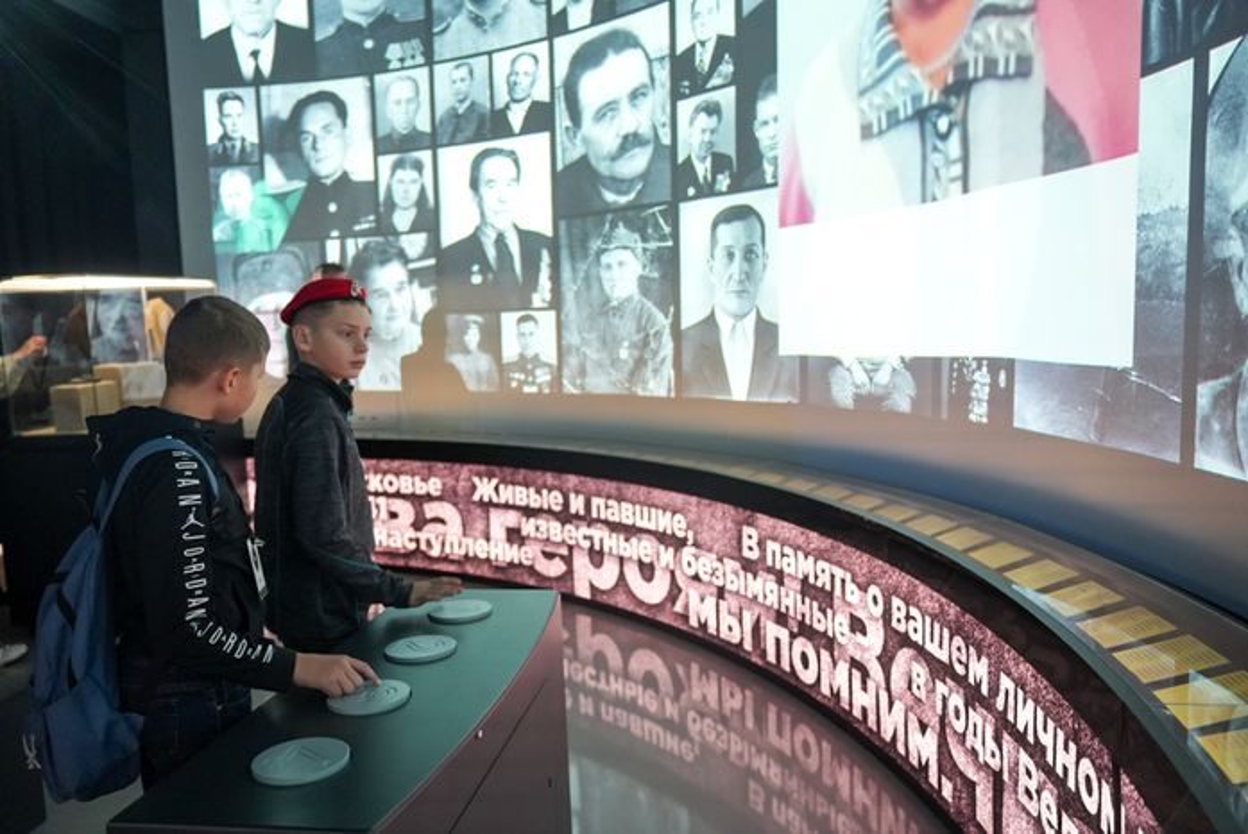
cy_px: 417
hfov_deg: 65.4
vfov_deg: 46.5
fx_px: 971
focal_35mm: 28
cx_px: 624
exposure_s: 1/60
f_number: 2.8
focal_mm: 28
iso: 4000
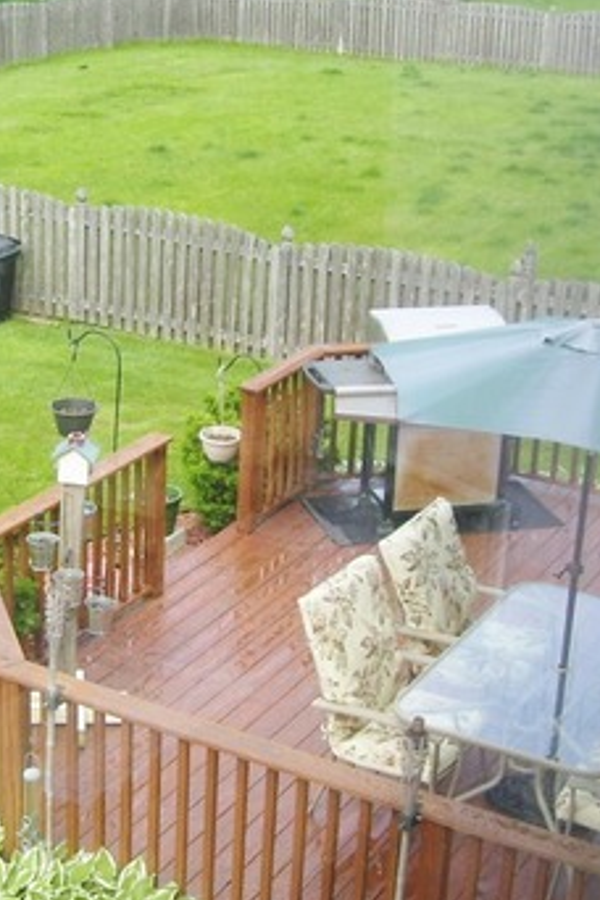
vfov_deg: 28.8
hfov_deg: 19.4
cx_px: 187
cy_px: 495
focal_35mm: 70
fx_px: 1750
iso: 80
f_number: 2.7
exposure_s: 1/500
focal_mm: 6
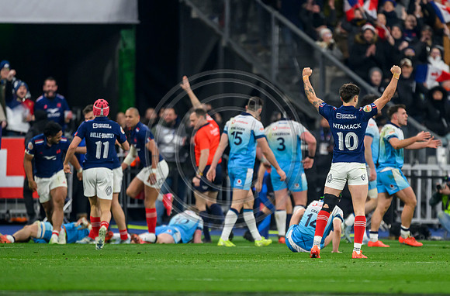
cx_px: 264
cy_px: 185
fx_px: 9467
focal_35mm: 760
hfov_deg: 2.7
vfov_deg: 1.8
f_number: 4
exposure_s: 1/1600
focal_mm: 560
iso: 3200
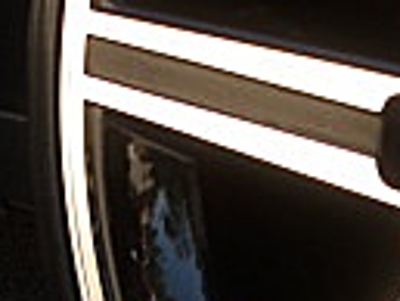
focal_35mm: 179
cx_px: 109
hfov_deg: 11.0
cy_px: 245
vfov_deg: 8.3
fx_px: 2070
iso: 50
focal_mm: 6.3
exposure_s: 1/100
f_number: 2.8
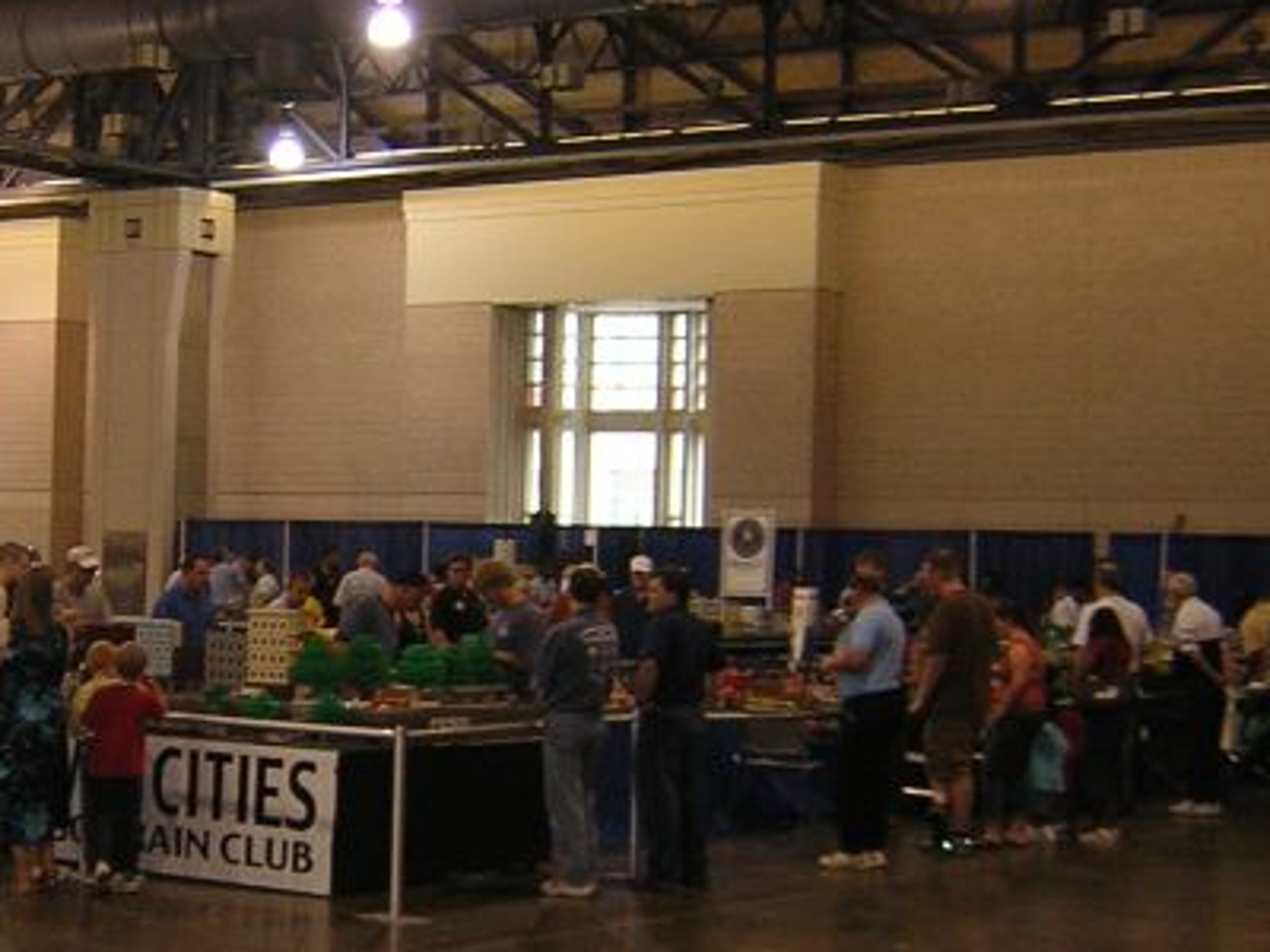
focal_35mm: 72
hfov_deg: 26.6
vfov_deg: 20.4
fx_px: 2642
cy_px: 457
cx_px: 279
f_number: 2.6
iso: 254
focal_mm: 4.7
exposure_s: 1/60.1
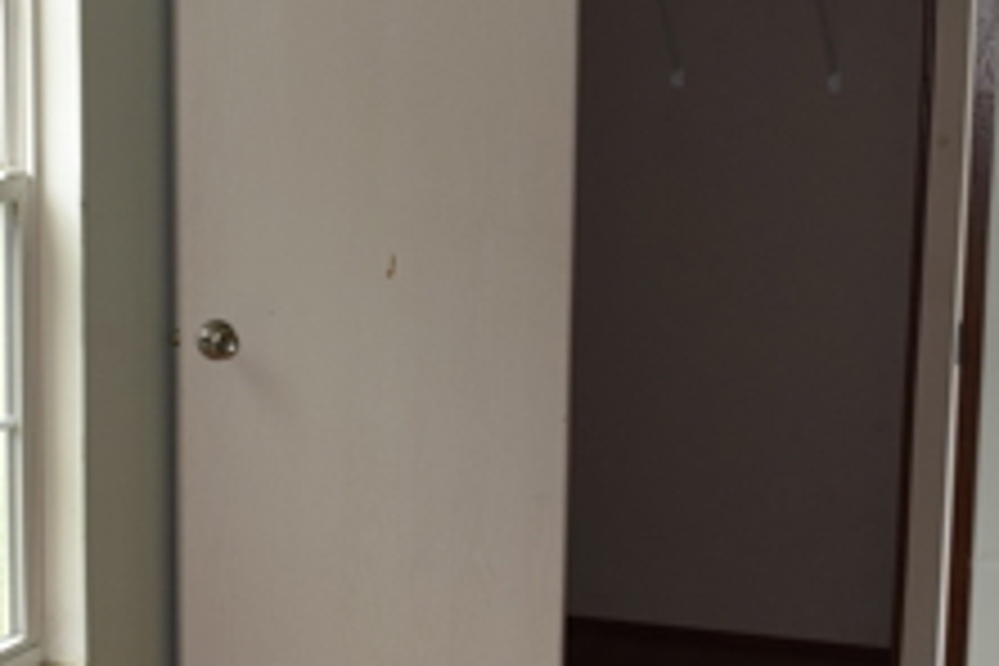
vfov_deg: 18.7
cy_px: 387
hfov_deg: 27.6
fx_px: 2026
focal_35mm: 73
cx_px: 612
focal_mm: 18
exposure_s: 1/125
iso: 450
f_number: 5.6
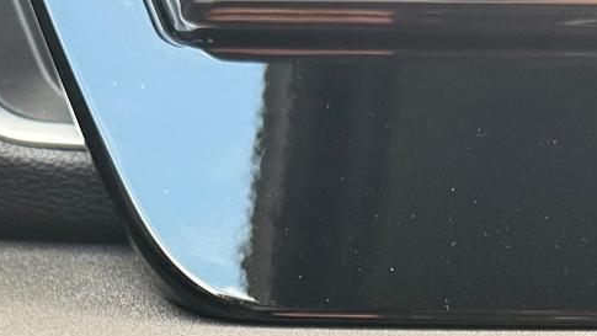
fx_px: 2185
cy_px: 561
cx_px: 486
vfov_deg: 8.5
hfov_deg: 15.4
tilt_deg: -7.7
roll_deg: -1.0
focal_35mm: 138
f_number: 1.78
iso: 200
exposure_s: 1/180
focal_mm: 6.76
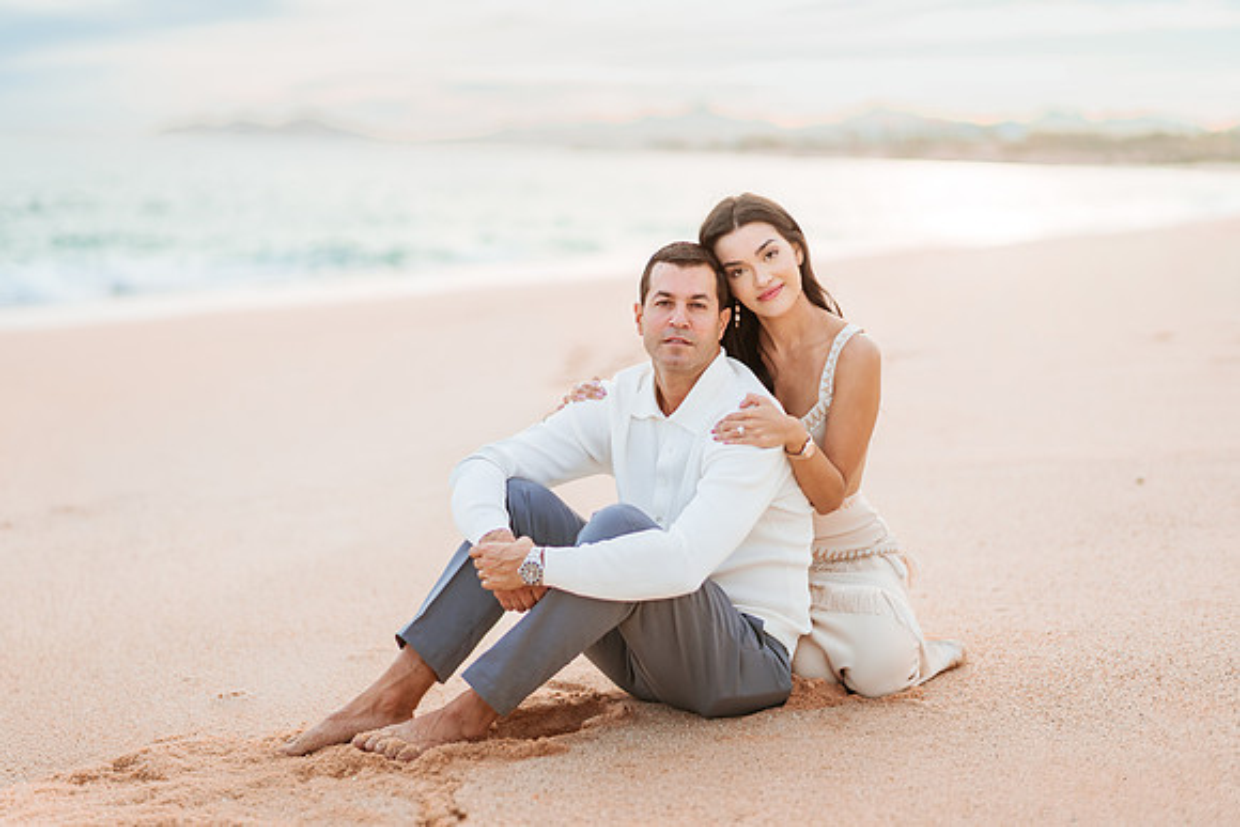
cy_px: 414
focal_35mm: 58
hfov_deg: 34.5
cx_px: 620
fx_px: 1998
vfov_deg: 23.4
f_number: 1.4
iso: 250
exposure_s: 1/6400
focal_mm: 58
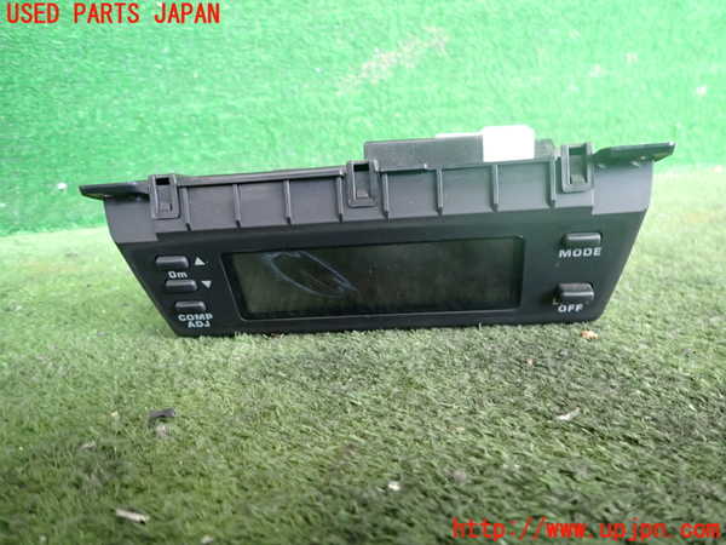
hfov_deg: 69.4
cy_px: 272
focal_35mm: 25
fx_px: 524
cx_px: 363
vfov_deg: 54.9
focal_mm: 4.5
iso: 250
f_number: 2
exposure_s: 1/30
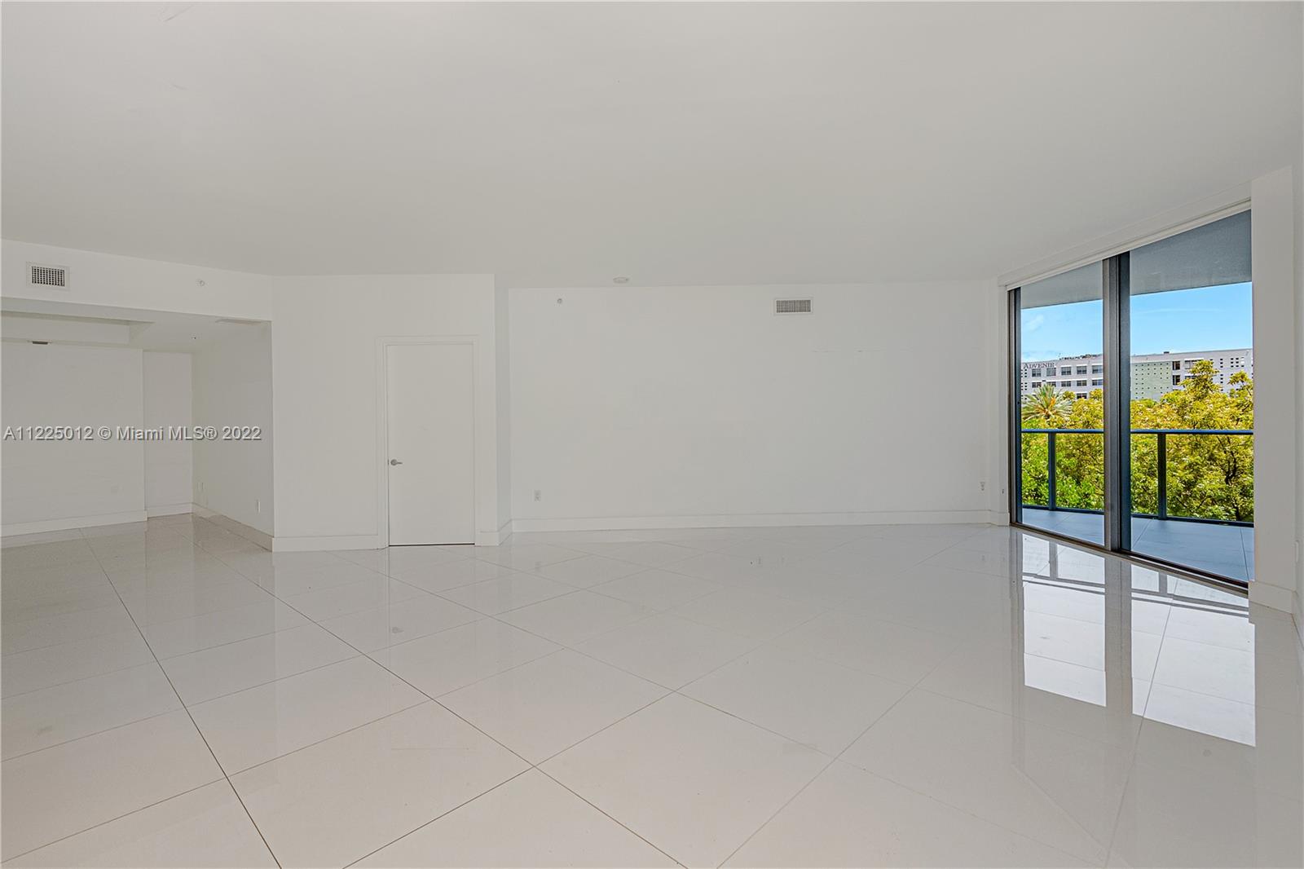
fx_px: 579
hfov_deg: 96.7
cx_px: 652
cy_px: 434
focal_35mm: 16
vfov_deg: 73.7
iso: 400
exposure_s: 1/200
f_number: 9
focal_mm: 16
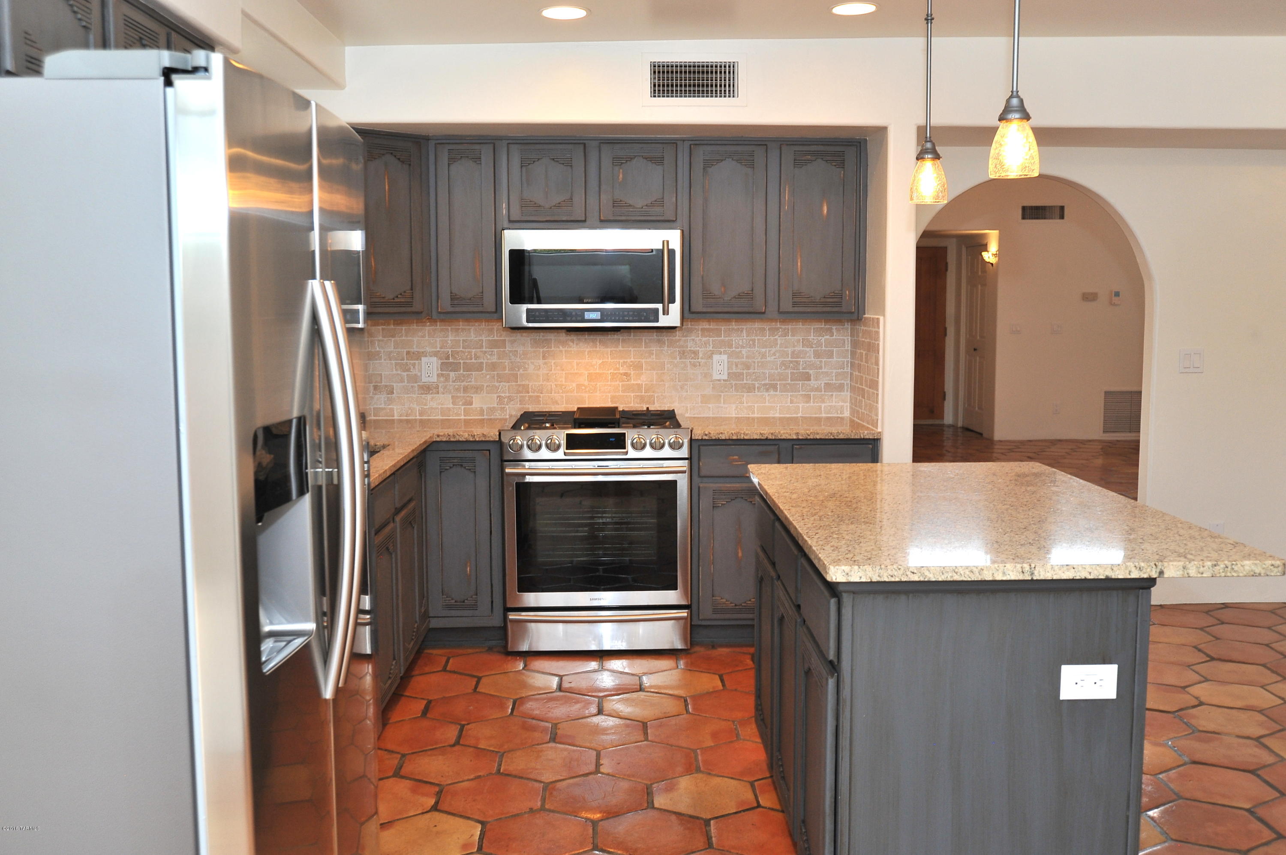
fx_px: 1249
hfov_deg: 54.5
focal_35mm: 35
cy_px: 428
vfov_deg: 37.8
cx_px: 643
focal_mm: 35
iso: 800
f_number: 7.1
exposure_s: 1/40
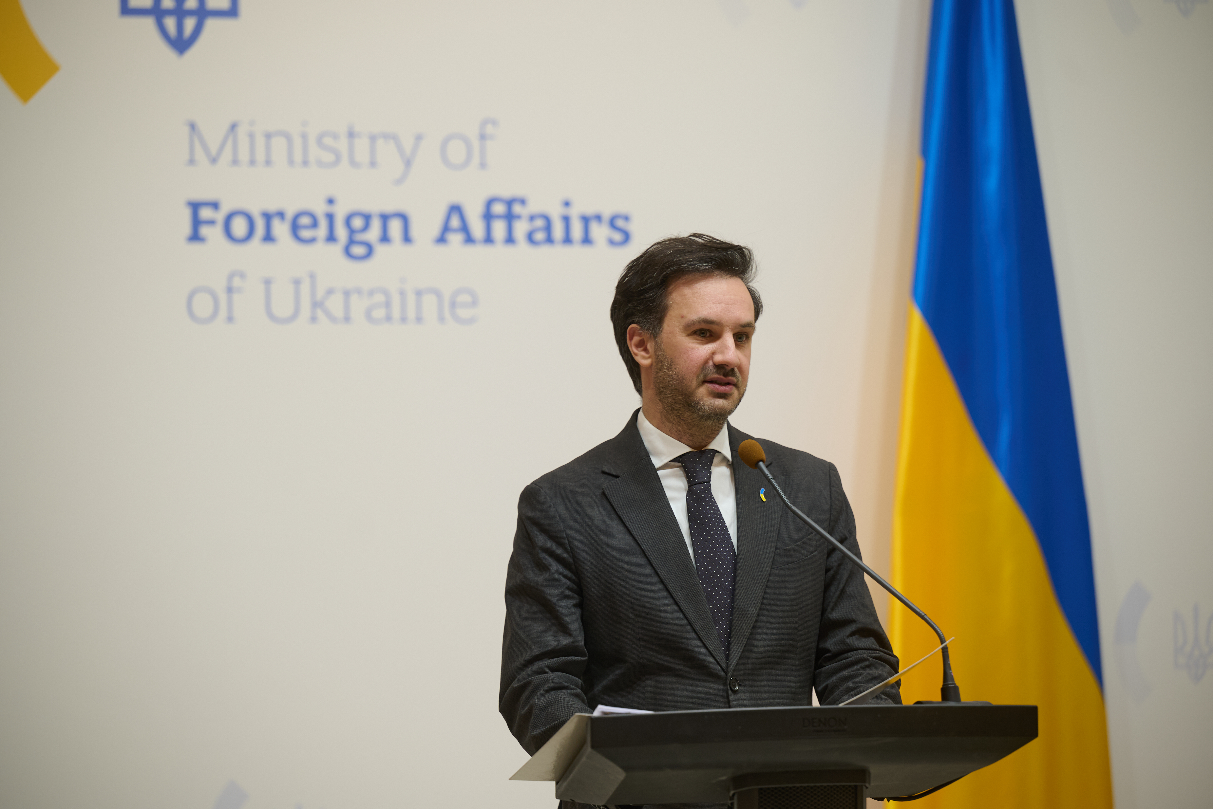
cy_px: 403
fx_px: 4751
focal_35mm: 141
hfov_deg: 14.6
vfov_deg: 9.7
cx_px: 609
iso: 320
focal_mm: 140
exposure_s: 1/100
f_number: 3.2
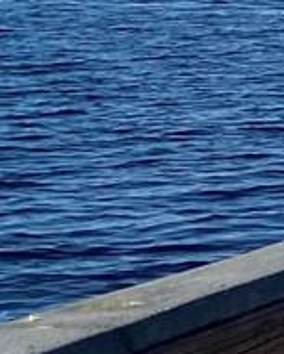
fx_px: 2236
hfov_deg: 5.6
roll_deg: -1.1
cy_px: -224
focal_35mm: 213
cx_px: 1366
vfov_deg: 8.8
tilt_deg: +4.3
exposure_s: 1/3300
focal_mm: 4.25
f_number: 1.8
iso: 32
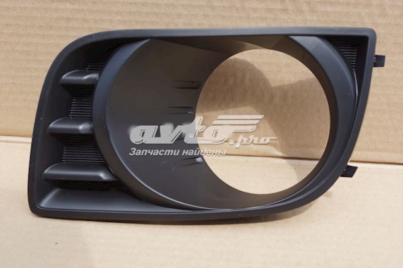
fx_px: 503
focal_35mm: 45
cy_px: 134
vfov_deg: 29.8
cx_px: 202
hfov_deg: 43.6
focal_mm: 30
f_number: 7.1
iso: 100
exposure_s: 1/160
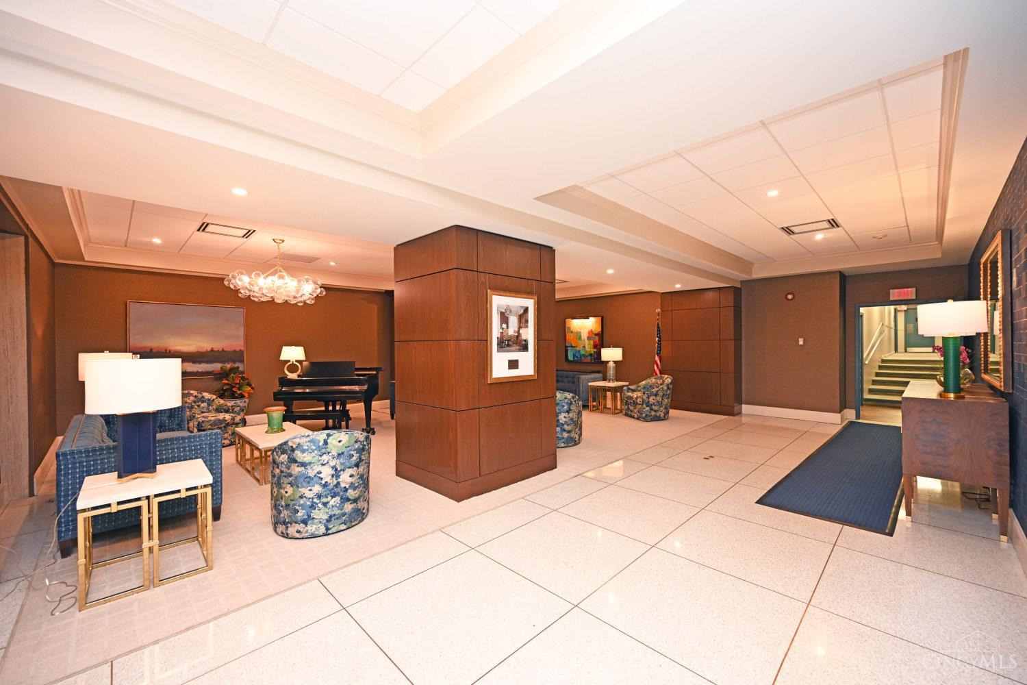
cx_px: 514
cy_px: 342
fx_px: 399
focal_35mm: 14
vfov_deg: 81.2
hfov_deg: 104.3
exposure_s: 1/60
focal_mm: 14
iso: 1250
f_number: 4
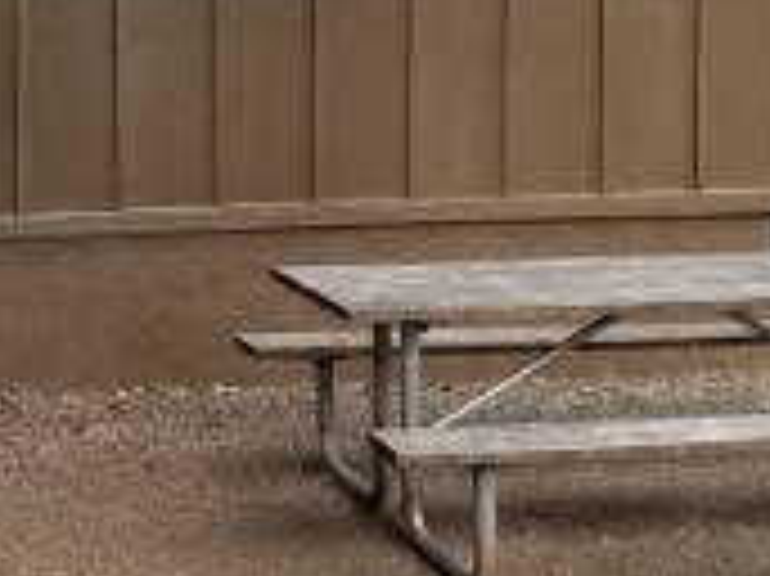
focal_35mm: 78
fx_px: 1734
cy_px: 20
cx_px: 70
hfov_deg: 24.3
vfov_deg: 18.5
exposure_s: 1/120
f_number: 1.7
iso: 50
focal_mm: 4.2
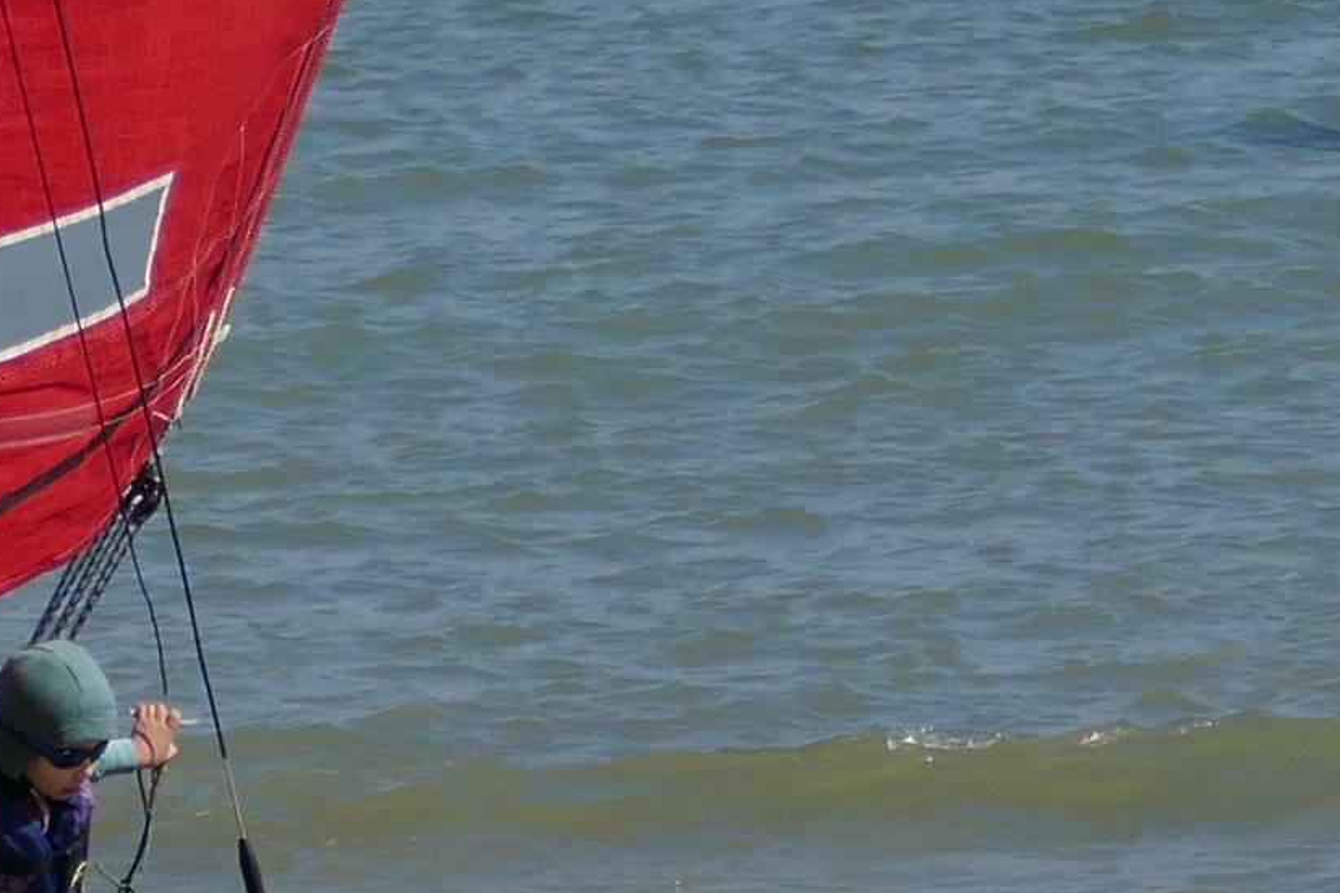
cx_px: 1220
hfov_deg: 1.6
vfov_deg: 1.0
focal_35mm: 1323
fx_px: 49232
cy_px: -890
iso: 125
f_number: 4
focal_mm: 73
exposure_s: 1/2500
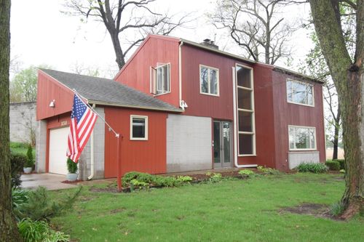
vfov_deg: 43.6
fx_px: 303
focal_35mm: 30
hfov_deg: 61.9
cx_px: 182
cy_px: 121
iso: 800
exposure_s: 1/200
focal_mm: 20
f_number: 5.6
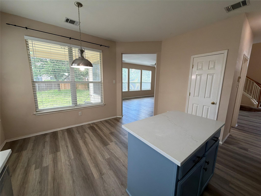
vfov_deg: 85.7
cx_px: 130
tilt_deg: -9.9
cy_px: 98
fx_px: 106
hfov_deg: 102.1
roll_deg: -0.3
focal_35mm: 14
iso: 160
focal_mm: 2.22
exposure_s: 1/120
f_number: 2.2
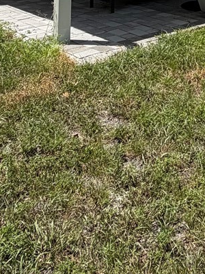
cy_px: -97
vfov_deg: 27.6
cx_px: 232
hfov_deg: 24.2
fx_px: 442
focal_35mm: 56
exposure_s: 1/770
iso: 20
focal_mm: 2.22
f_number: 2.2
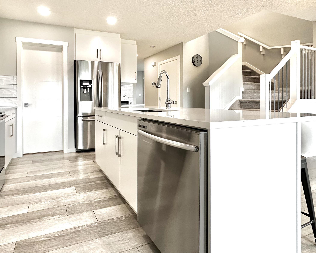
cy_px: 106
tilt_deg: -1.0
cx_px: 120
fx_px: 187
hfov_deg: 79.0
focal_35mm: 20
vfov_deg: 67.7
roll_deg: +0.4
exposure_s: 1/60
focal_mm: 2.22
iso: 160
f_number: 2.2
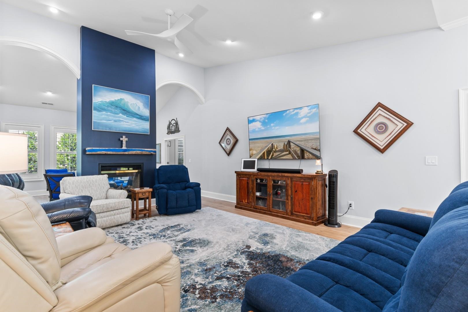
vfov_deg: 73.7
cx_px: 234
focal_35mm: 16
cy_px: 156
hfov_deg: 96.7
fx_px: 208
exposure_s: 1/5
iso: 100
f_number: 4.8
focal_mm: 11
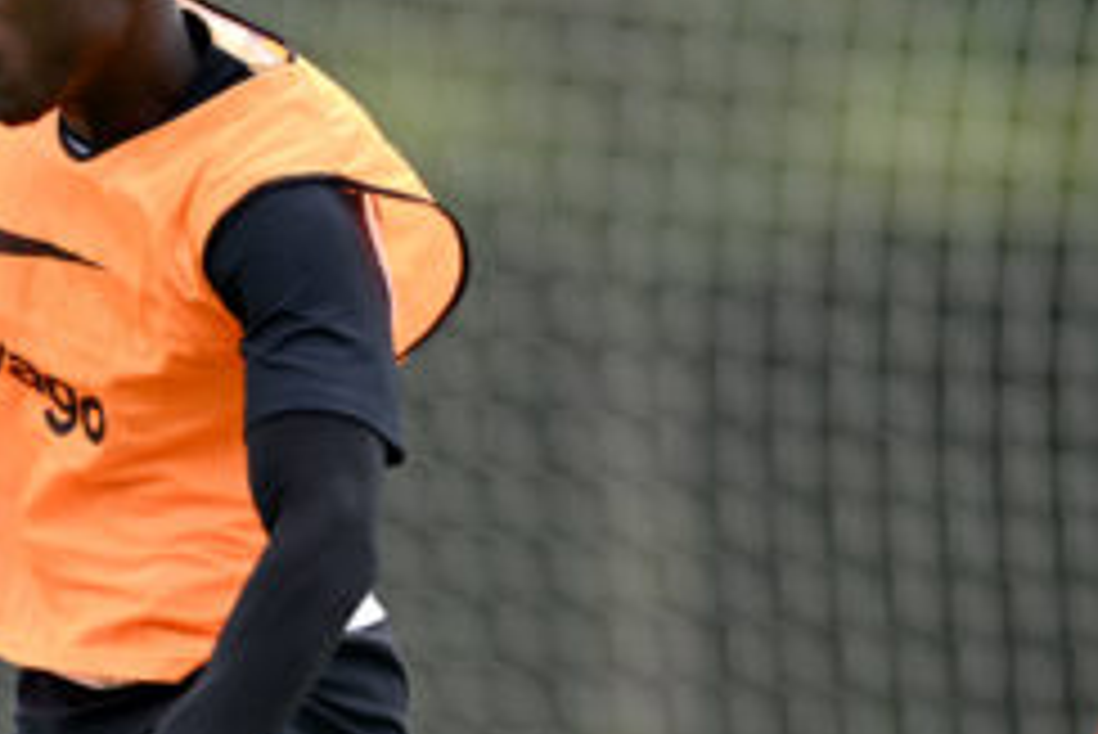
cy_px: 527
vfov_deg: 1.1
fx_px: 37444
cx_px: -81
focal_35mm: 1227
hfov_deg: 1.7
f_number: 2.8
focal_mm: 400
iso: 200
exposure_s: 1/1600
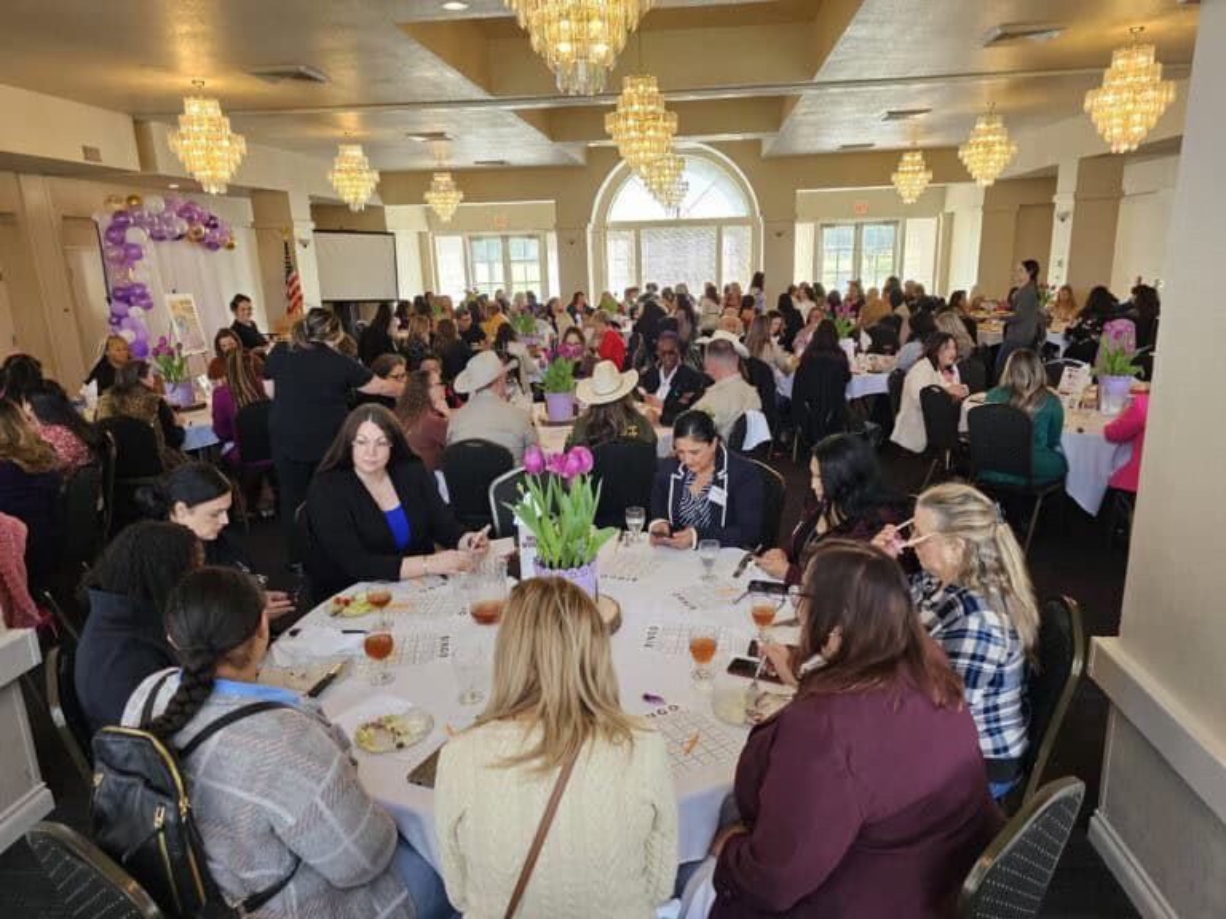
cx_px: 613
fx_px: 815
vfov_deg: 58.9
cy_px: 460
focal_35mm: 23
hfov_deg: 73.9
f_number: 1.7
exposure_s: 1/120
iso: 160
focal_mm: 6.3
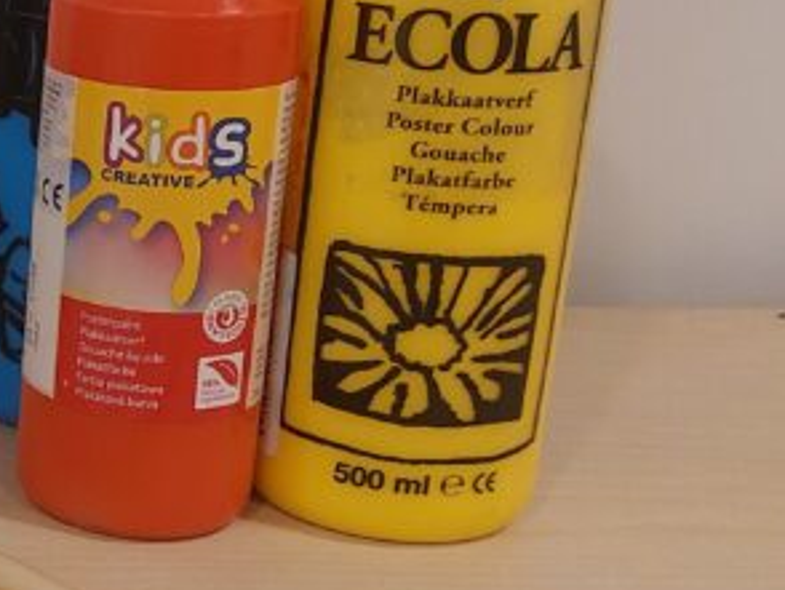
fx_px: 1975
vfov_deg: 17.0
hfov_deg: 20.2
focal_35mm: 87
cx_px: -299
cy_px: 246
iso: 250
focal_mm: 5.23
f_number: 1.8
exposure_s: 1/50
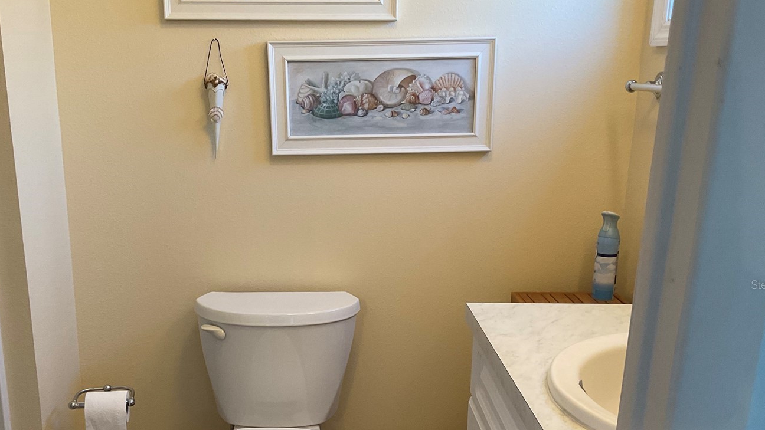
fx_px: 791
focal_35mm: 39
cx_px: 335
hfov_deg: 51.5
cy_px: 284
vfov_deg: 30.2
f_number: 1.8
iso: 64
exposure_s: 1/60
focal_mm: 3
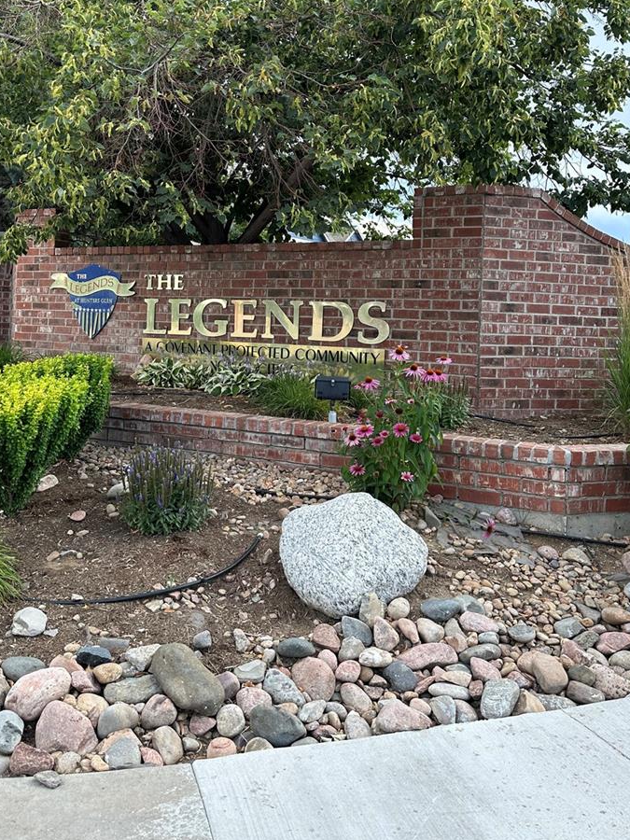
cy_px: 306
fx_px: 777
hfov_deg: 43.9
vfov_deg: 56.0
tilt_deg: -0.4
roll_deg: -1.7
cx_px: 251
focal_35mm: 32
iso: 80
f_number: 1.78
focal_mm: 6.86
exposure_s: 1/879
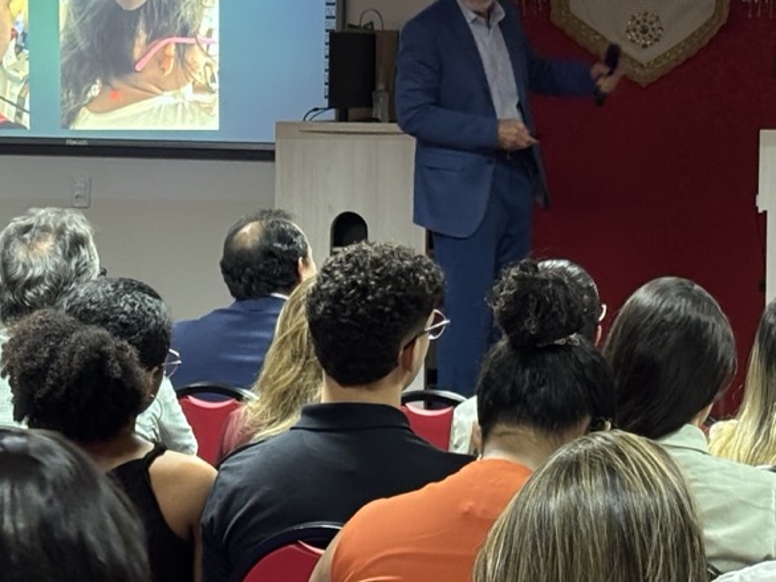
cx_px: 329
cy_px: 181
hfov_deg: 24.4
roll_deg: -0.8
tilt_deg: -1.8
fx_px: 1794
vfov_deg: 18.4
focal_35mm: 80
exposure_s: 1/30
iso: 250
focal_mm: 5.96
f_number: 1.6
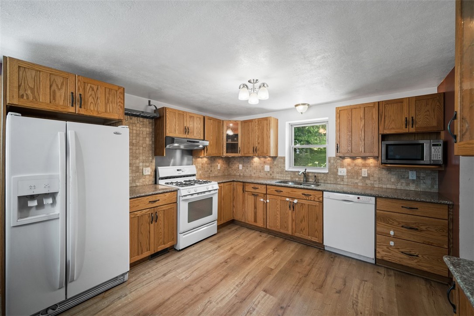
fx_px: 184
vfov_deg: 81.2
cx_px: 237
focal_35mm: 14
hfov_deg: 104.3
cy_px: 158
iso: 400
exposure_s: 1
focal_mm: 14
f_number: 8
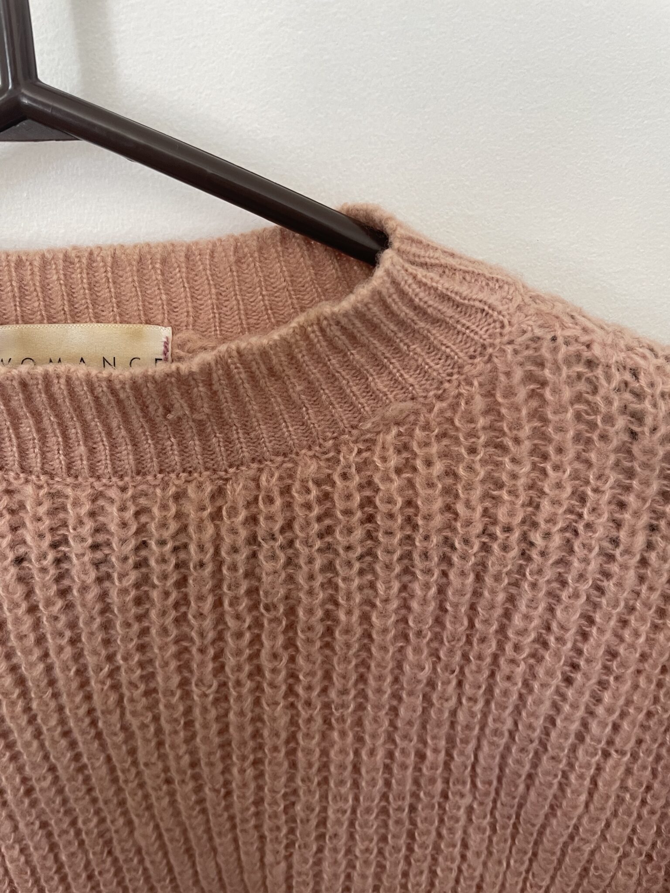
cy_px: 446
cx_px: 335
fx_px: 671
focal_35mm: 26
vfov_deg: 67.3
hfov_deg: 53.1
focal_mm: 4.2
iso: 125
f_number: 1.6
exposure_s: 1/90
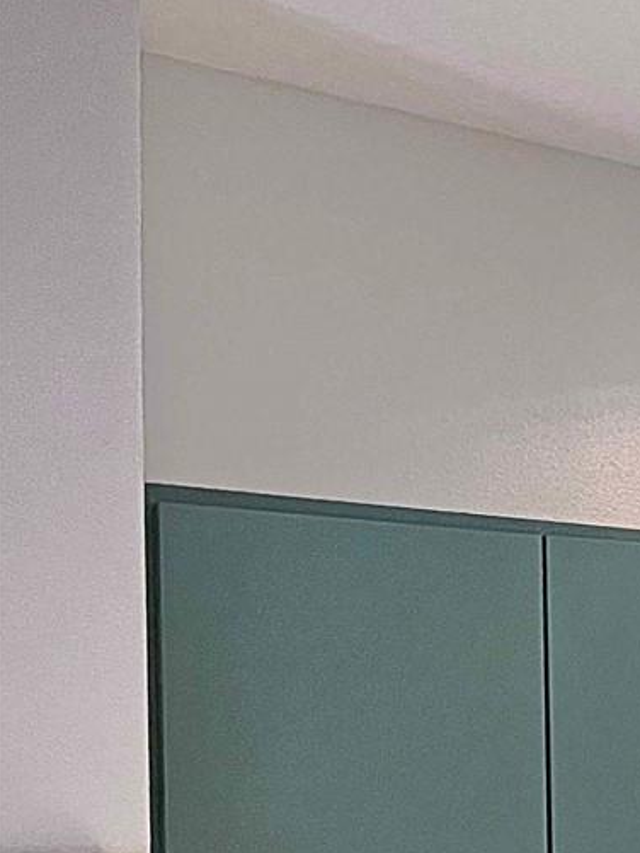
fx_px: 2045
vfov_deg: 22.6
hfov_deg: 14.2
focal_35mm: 83
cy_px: 872
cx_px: 1358
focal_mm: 5.7
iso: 500
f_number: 1.5
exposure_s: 1/60
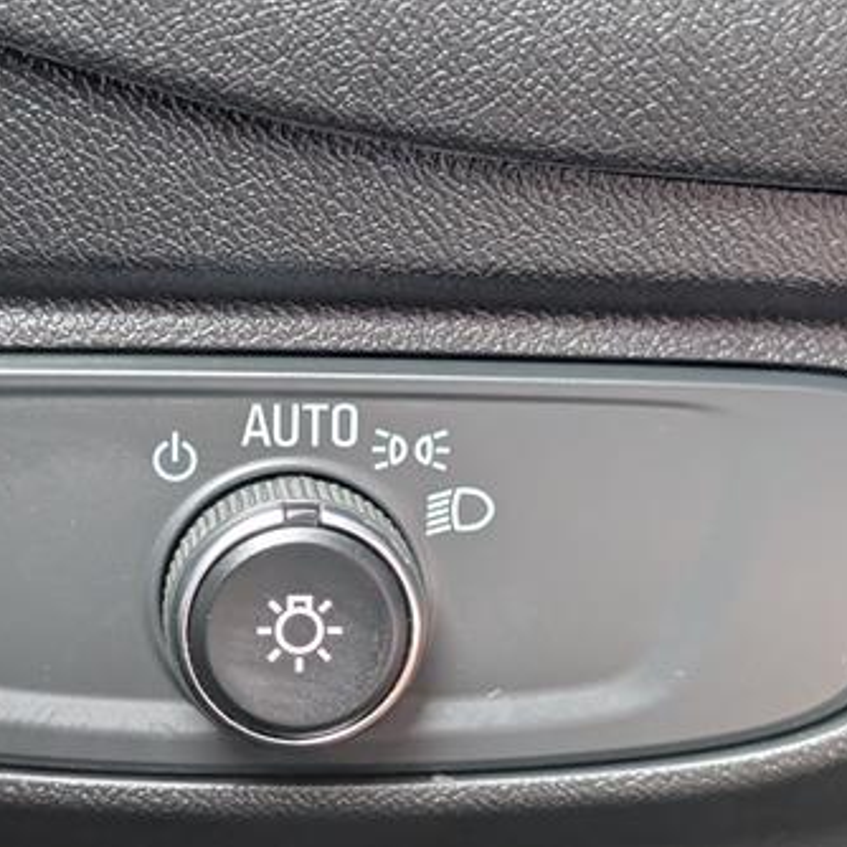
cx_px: 335
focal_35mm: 83
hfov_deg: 20.9
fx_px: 2298
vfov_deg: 20.8
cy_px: 560
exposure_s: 1/208
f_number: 1.68
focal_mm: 6.9
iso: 682
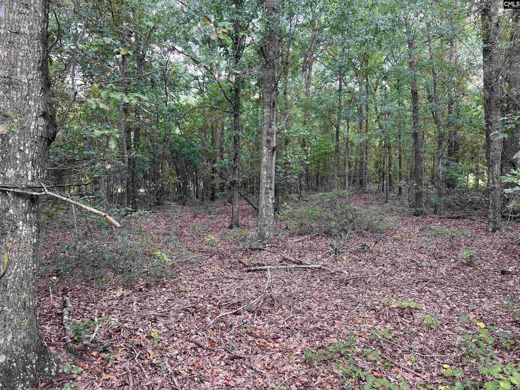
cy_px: 195
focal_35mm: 26
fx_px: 391
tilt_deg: +1.2
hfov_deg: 67.3
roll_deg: -1.3
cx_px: 260
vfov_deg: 53.1
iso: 40
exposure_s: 1/158
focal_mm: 5.7
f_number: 1.5
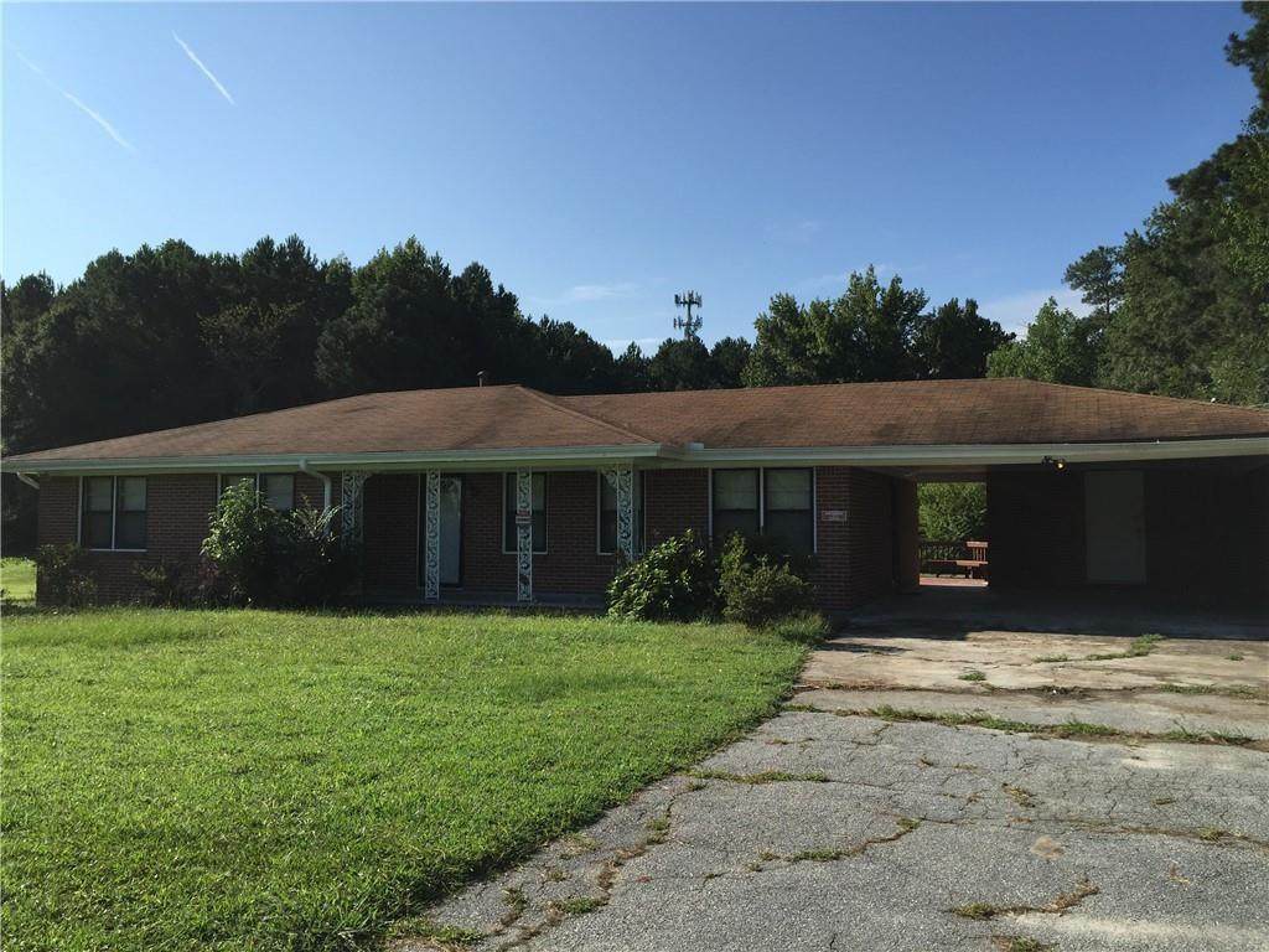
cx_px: 634
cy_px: 476
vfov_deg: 48.2
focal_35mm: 29
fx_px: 1063
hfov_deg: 61.7
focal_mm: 4.15
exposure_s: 1/2083
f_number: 2.2
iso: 32
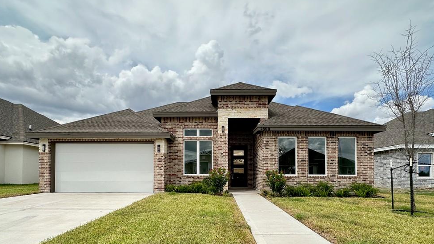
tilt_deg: +2.6
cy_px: 145
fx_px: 184
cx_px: 216
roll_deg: -0.3
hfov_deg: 99.4
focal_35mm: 16
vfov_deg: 66.5
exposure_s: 1/1304
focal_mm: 2.22
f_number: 2.2
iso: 50
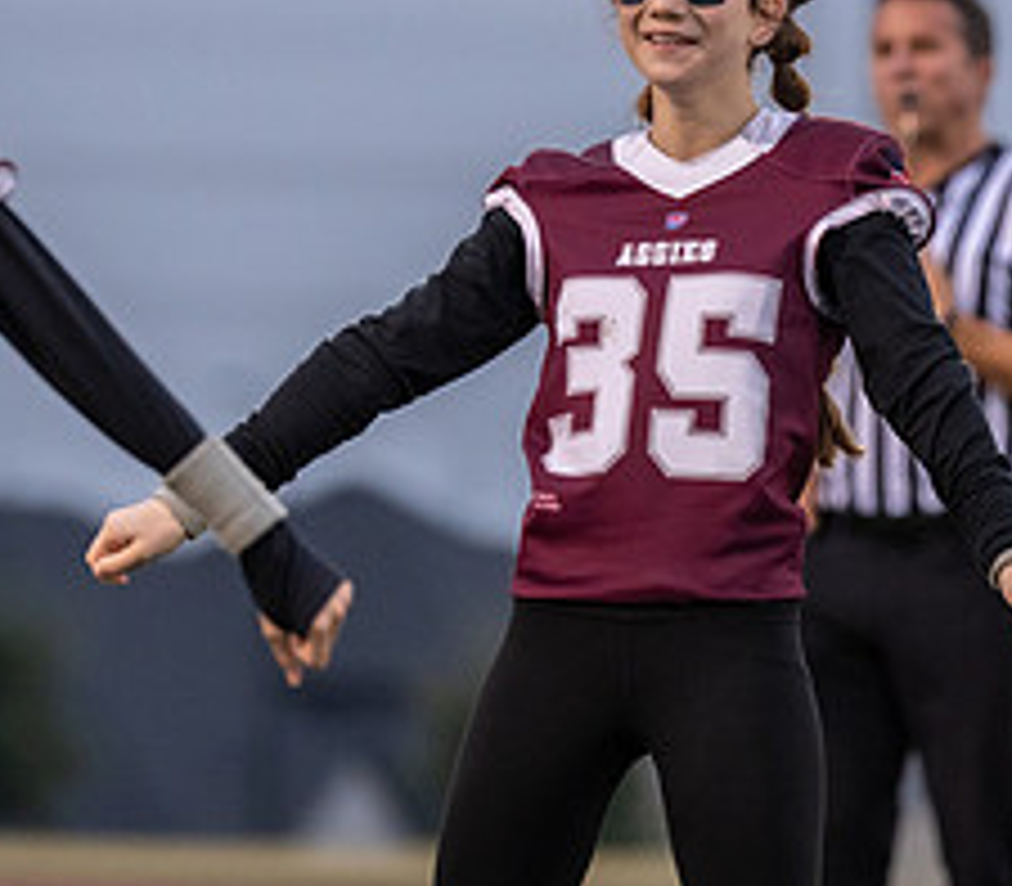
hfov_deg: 3.9
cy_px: 580
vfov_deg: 3.4
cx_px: 734
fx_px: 14890
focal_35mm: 479
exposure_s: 1/1250
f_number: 2.8
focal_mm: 159
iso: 2000
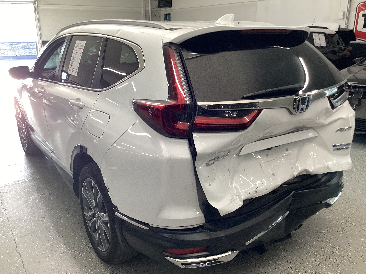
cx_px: 183
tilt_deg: -17.6
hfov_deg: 58.4
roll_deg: -0.1
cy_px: 137
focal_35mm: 31
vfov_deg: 45.4
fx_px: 328
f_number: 2.4
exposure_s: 1/60
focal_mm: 3.3
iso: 80
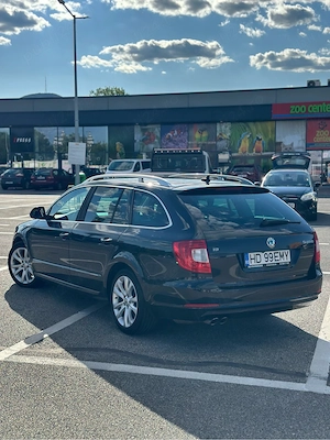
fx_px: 610
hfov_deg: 30.3
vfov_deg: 39.7
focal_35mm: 48
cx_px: 165
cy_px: 220
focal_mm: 6.86
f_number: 1.78
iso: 100
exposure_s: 1/6211
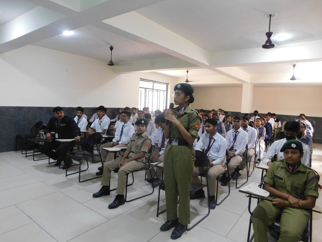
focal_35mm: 23
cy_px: 121
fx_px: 214
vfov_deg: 58.9
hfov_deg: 73.9
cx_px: 161
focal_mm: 4
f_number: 3
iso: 400
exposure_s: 1/25
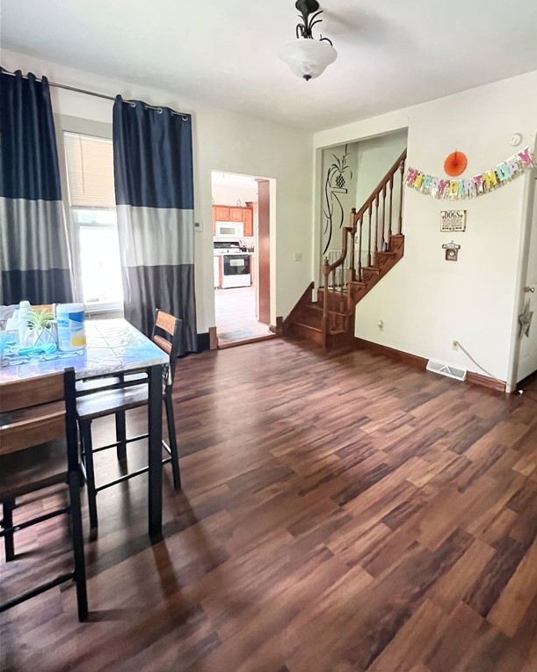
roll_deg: -0.8
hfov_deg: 75.6
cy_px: 286
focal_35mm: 17
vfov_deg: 89.0
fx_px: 338
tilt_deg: -8.0
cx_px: 337
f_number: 1.8
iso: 1000
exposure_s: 1/60
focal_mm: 1.57
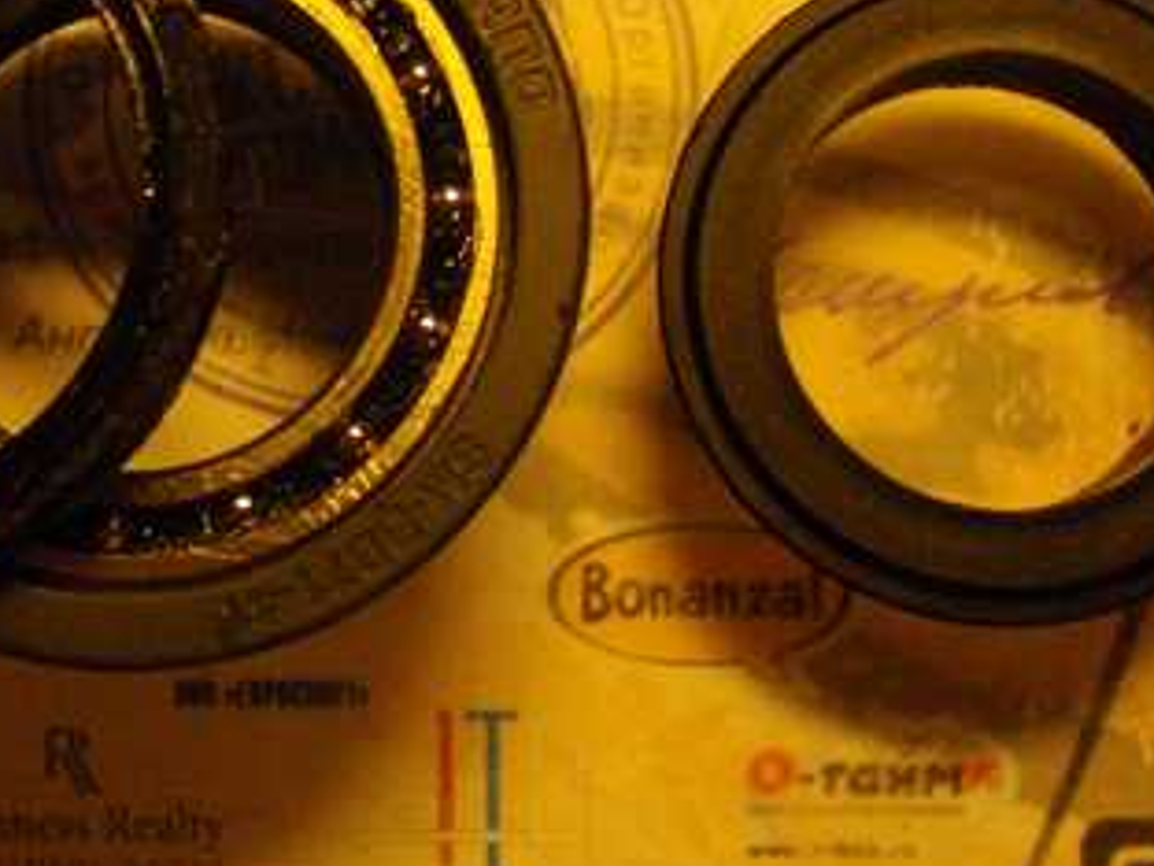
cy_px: 148
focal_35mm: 80
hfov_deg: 24.3
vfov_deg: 18.2
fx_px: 2667
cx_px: 370
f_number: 3.2
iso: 400
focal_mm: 7.1
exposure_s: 1/125
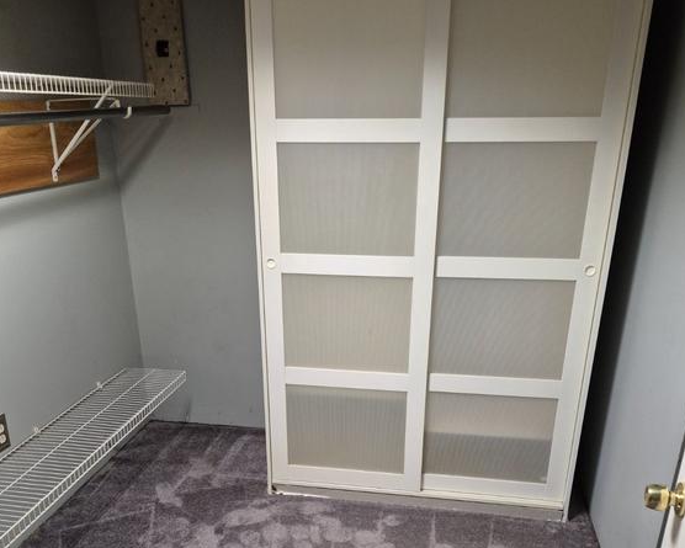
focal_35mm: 31
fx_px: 629
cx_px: 346
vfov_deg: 45.5
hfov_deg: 57.2
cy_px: 413
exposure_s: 1/120
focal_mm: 5.4
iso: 640
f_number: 1.8
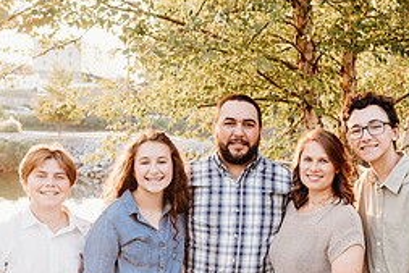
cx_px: 275
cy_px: 214
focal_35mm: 55
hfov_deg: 35.8
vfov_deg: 24.3
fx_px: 625
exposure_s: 1/200
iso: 250
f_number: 3.2
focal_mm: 24
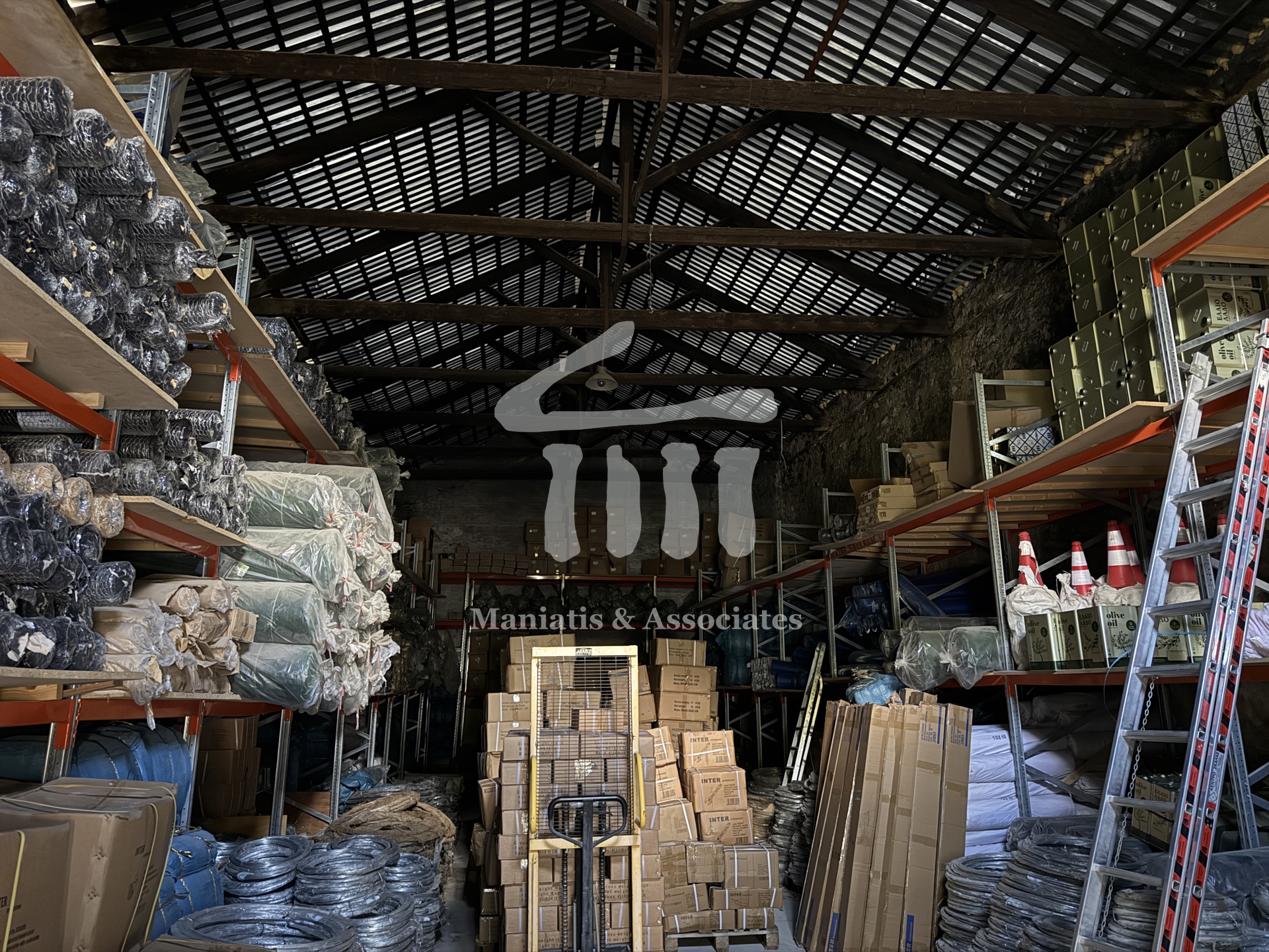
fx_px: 880
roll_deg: -0.2
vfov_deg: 56.8
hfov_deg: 71.6
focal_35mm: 24
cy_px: 476
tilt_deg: +14.5
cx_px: 634
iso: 1250
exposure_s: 1/30
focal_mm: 6.76
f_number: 1.78
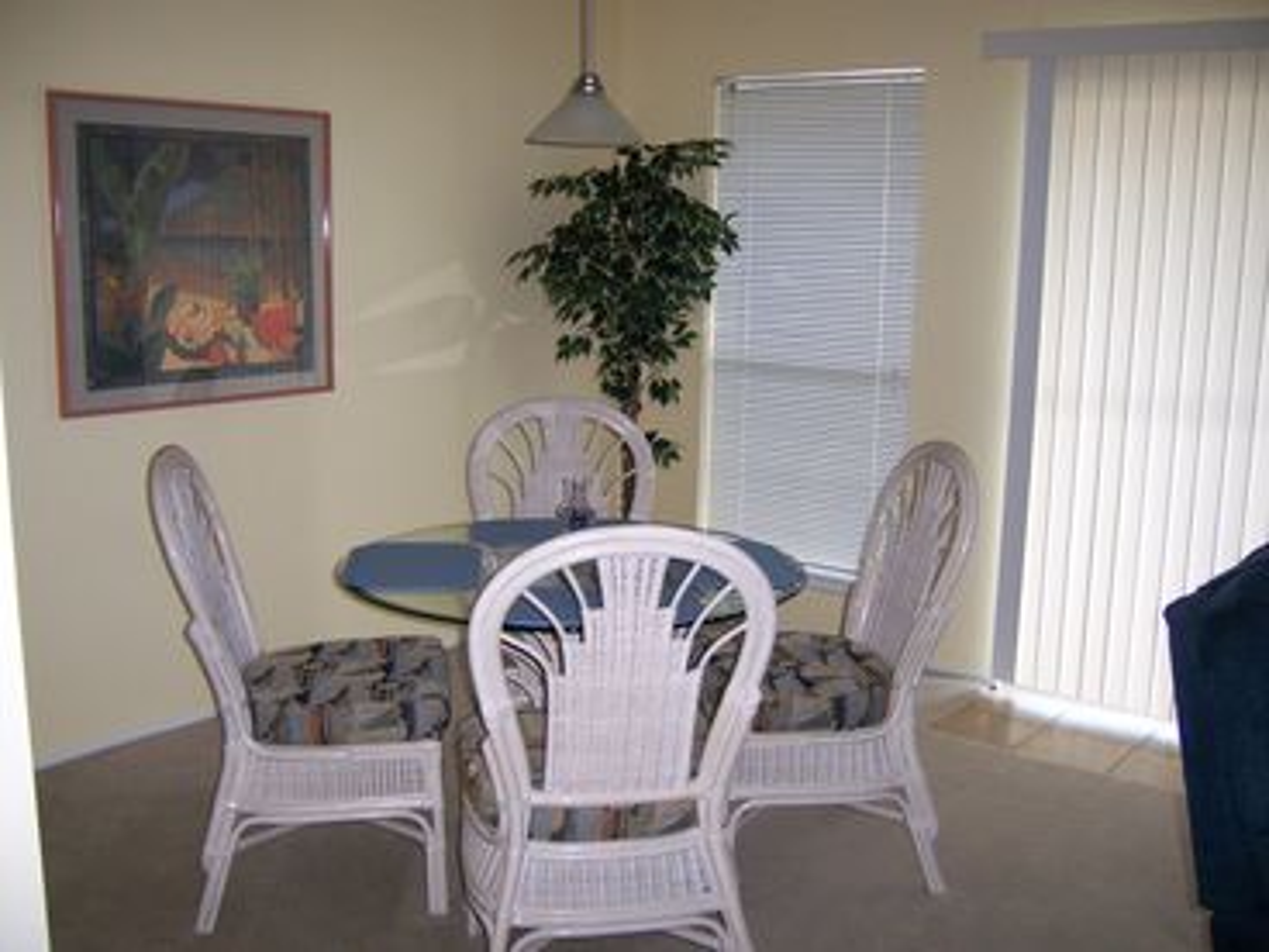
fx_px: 1320
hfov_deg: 51.4
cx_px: 634
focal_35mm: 36
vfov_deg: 39.7
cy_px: 476
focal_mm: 6
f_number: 2.8
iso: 125
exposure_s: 1/60
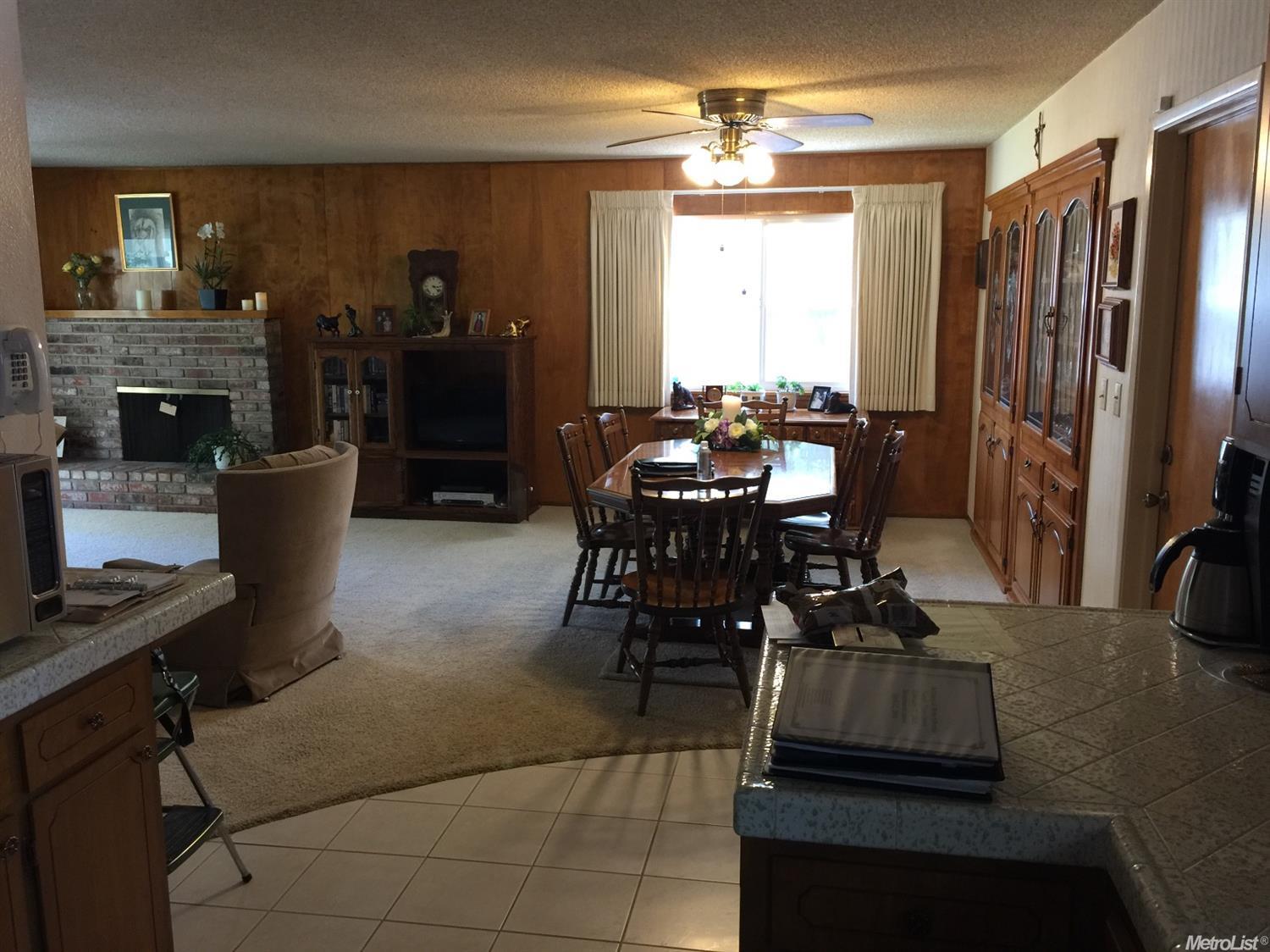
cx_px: 635
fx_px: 1064
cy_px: 476
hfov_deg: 61.7
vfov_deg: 48.2
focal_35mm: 29
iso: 64
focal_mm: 4.15
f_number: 2.2
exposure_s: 1/15
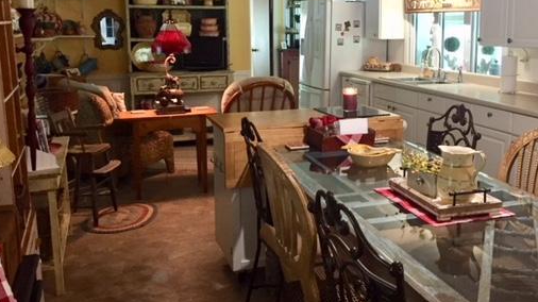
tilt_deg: -8.2
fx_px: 570
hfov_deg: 50.2
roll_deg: -0.8
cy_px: 102
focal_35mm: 40
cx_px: 318
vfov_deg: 29.5
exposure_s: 1/30
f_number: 2.2
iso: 250
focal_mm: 4.15
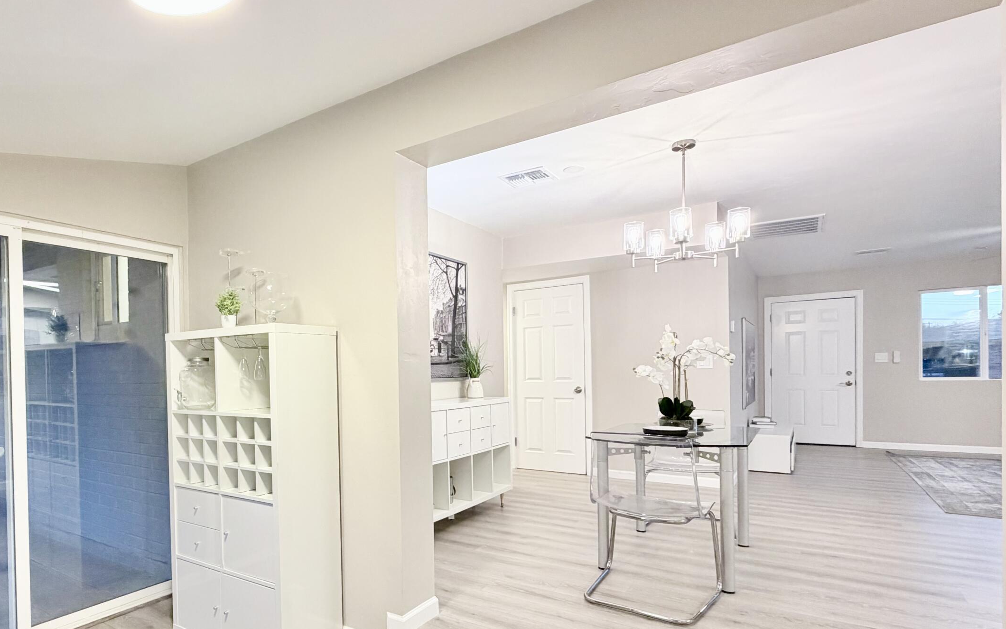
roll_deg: +1.1
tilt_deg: -1.0
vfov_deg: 56.8
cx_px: 350
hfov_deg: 80.0
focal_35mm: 21
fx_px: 576
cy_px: 380
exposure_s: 1/60
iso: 200
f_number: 2.2
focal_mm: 2.22
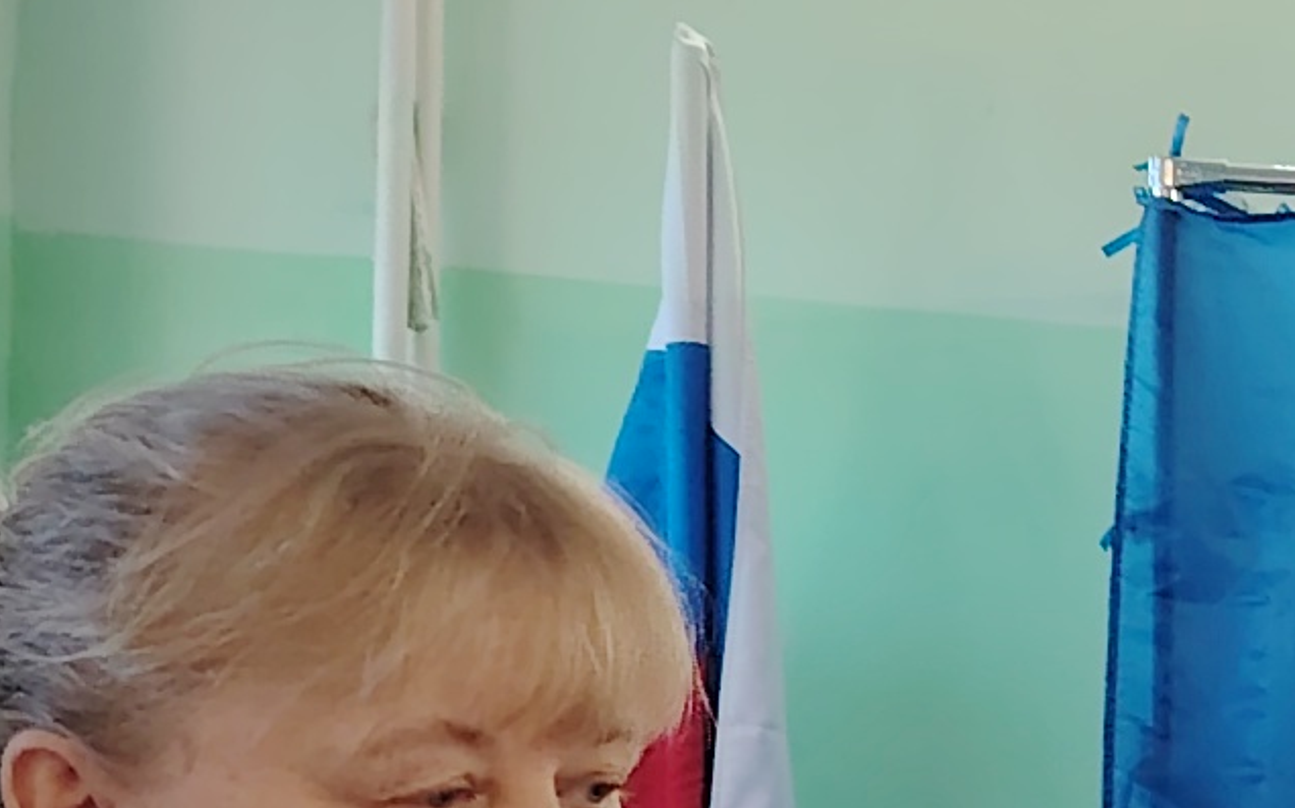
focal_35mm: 160
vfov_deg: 8.0
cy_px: 1321
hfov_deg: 12.0
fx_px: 5645
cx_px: 2366
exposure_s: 1/100
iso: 534
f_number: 1.75
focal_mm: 5.25
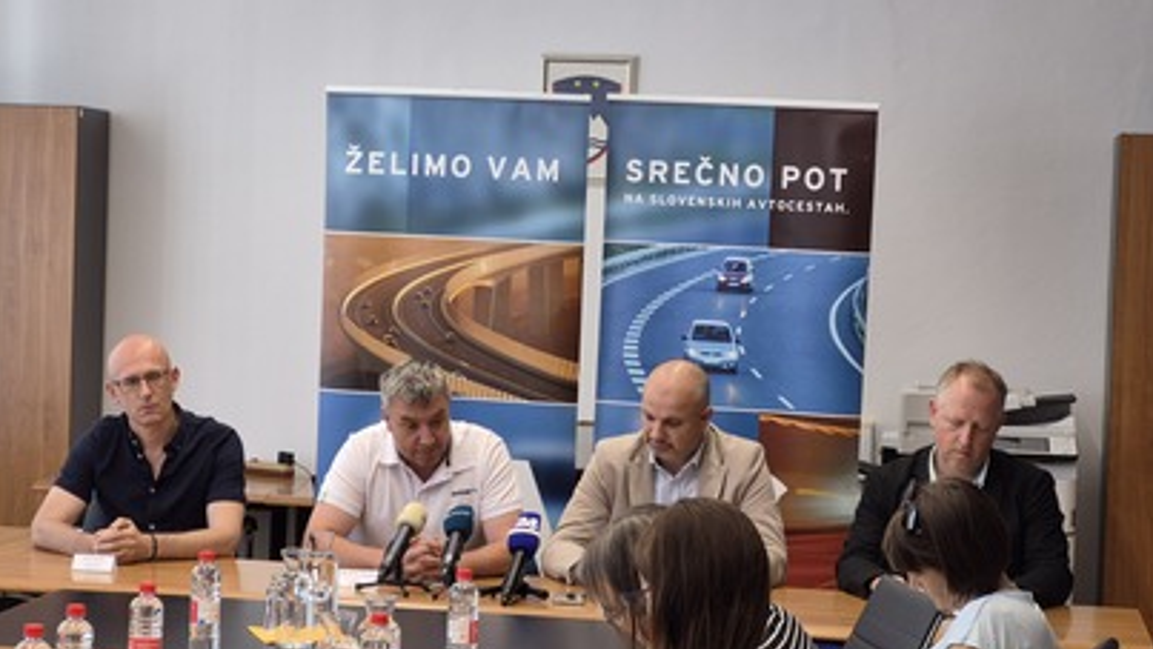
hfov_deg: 25.3
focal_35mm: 84
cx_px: 521
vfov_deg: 14.4
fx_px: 2569
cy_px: 383
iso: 40
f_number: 2.4
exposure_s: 1/50
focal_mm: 7
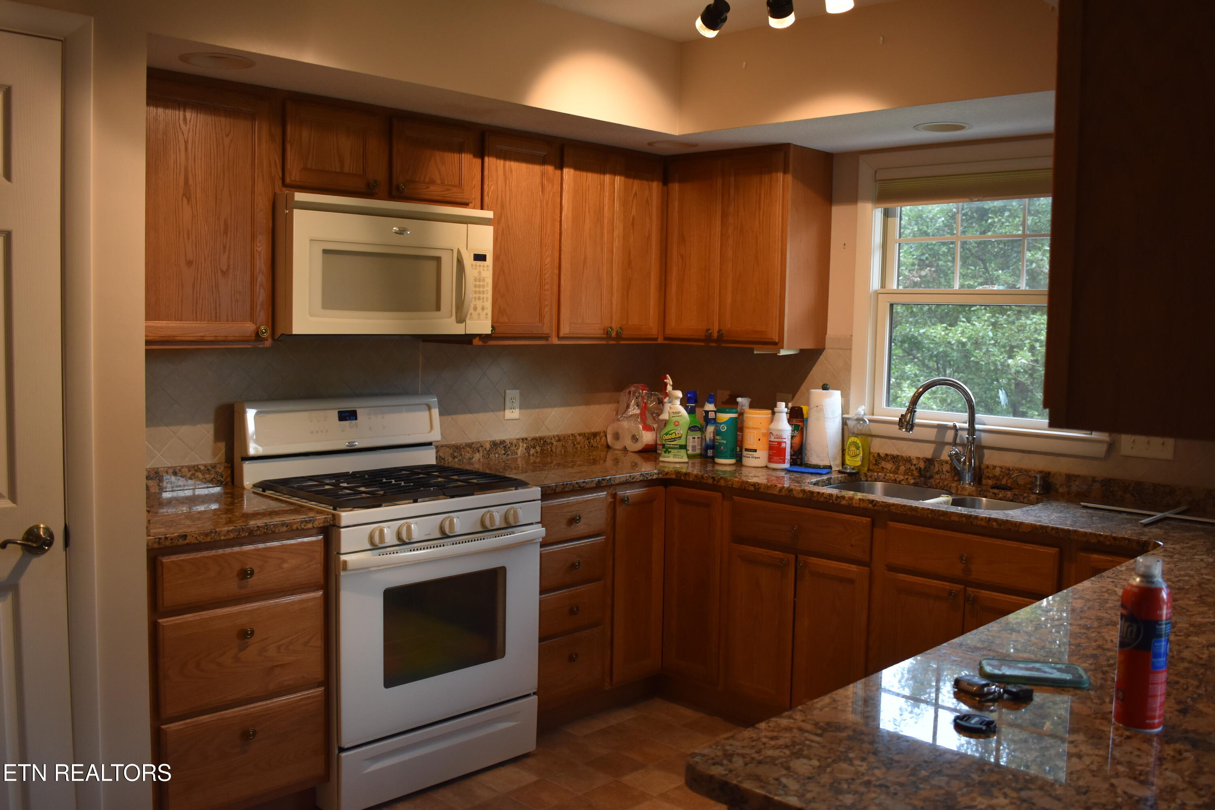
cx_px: 608
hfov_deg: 59.5
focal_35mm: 32
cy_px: 405
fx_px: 1063
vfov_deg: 41.7
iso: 800
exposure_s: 1/125
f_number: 3.8
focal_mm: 21
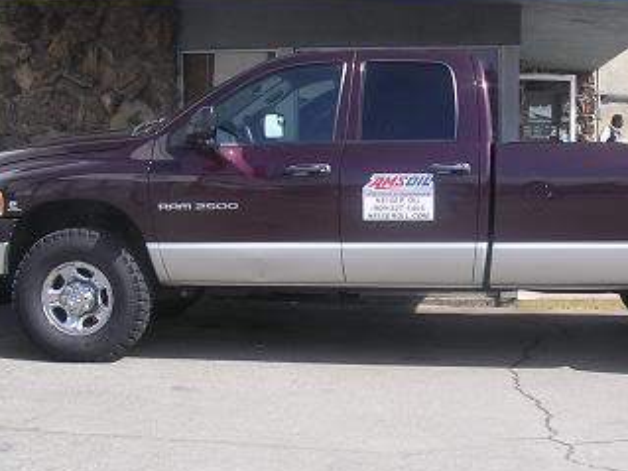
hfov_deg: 31.2
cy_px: 262
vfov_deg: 24.0
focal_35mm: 61
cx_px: 457
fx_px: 1106
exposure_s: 1/168
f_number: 5.6
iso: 100
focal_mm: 5.8
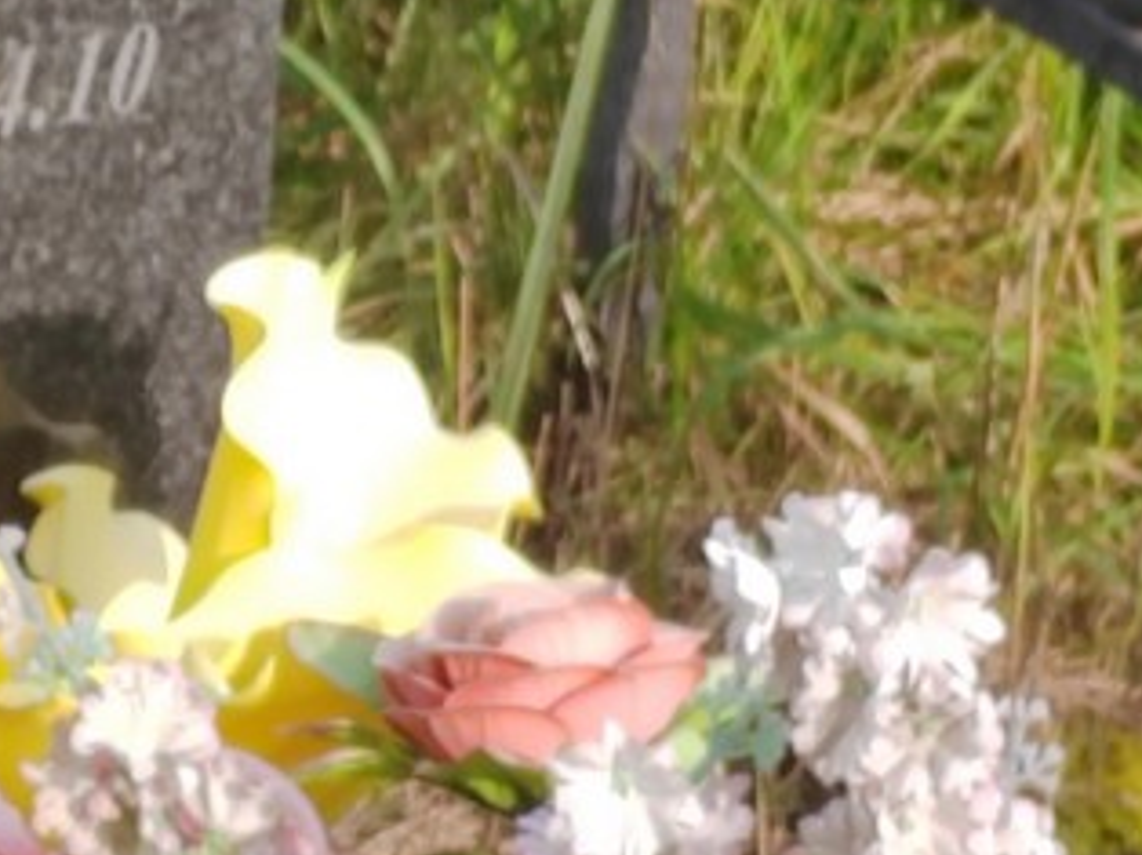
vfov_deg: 5.3
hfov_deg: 7.1
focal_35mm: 278
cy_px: 0
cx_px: -167
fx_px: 9164
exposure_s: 1/500
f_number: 1.9
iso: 100
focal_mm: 5.52
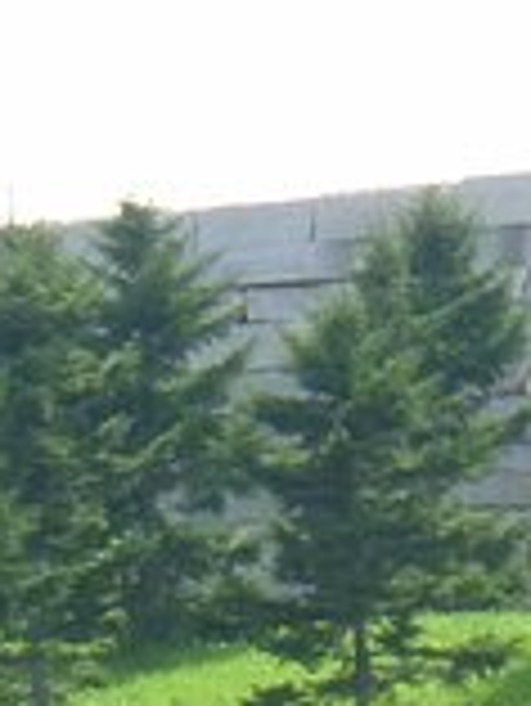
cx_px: -904
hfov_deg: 2.4
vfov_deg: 3.2
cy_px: 468
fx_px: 12500
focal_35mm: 612
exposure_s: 1/200
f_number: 7.1
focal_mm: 16.7
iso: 200
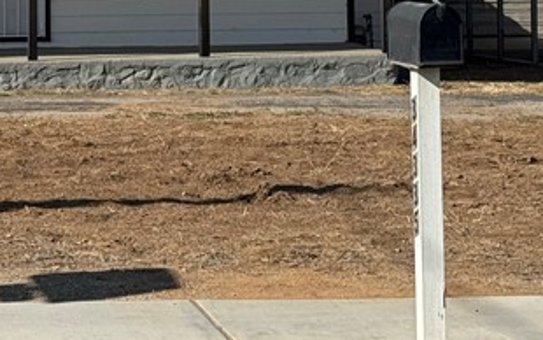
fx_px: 2487
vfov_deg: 7.7
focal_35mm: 168
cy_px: -145
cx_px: 191
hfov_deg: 12.4
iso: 64
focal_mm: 6.76
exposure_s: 1/5848
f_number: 1.78
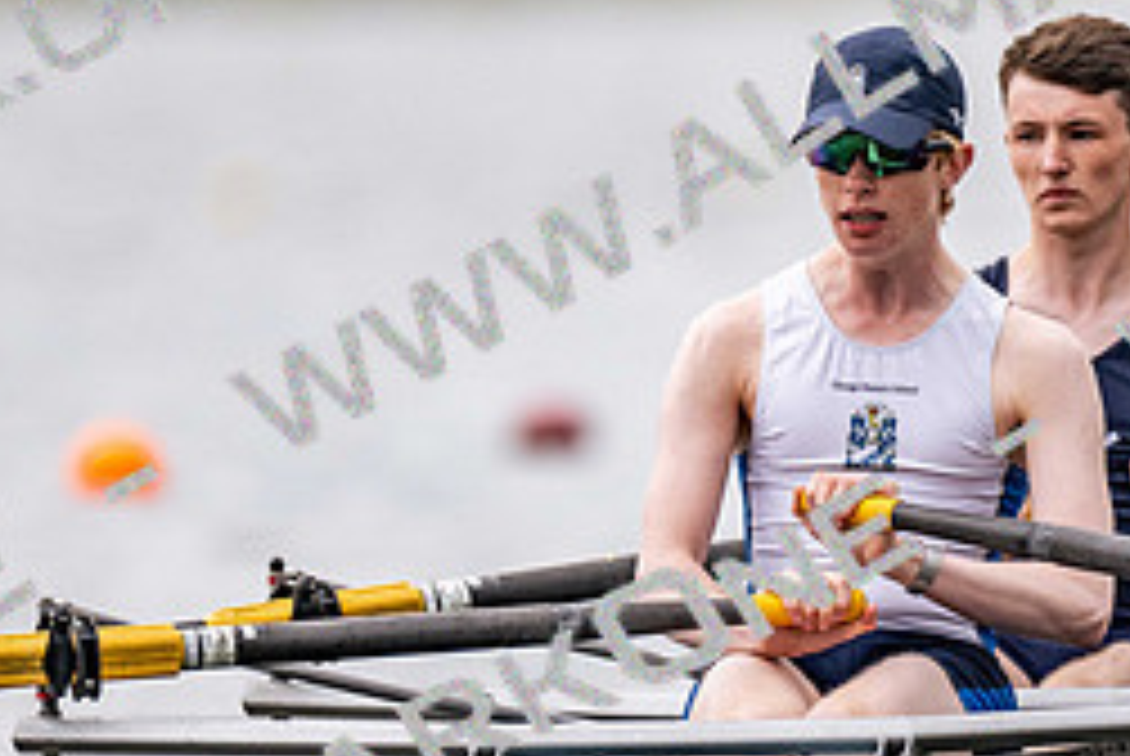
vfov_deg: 1.0
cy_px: 461
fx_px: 43492
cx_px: 788
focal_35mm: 1384
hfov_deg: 1.5
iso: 800
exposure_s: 1/2500
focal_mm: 600
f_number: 4
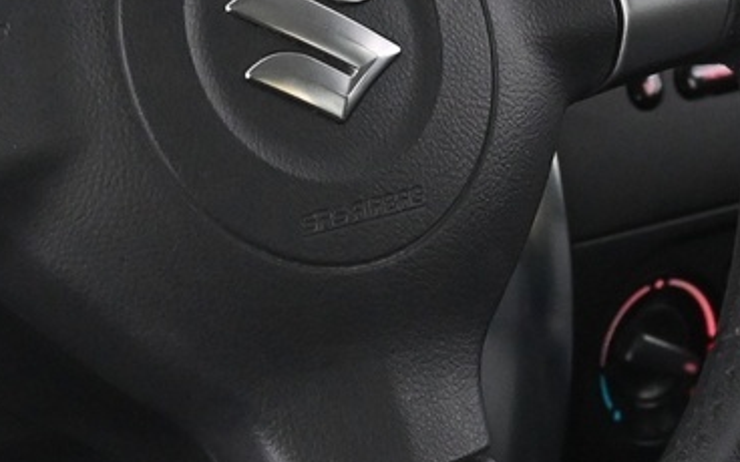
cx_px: 153
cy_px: 291
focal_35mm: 151
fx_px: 3053
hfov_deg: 13.8
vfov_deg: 8.7
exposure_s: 1/40
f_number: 4
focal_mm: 22.5
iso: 2800
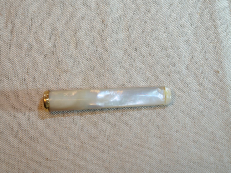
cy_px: 86
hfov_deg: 32.2
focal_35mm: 60
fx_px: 400
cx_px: 116
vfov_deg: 24.4
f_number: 4.5
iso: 200
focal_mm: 30
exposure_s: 1/200
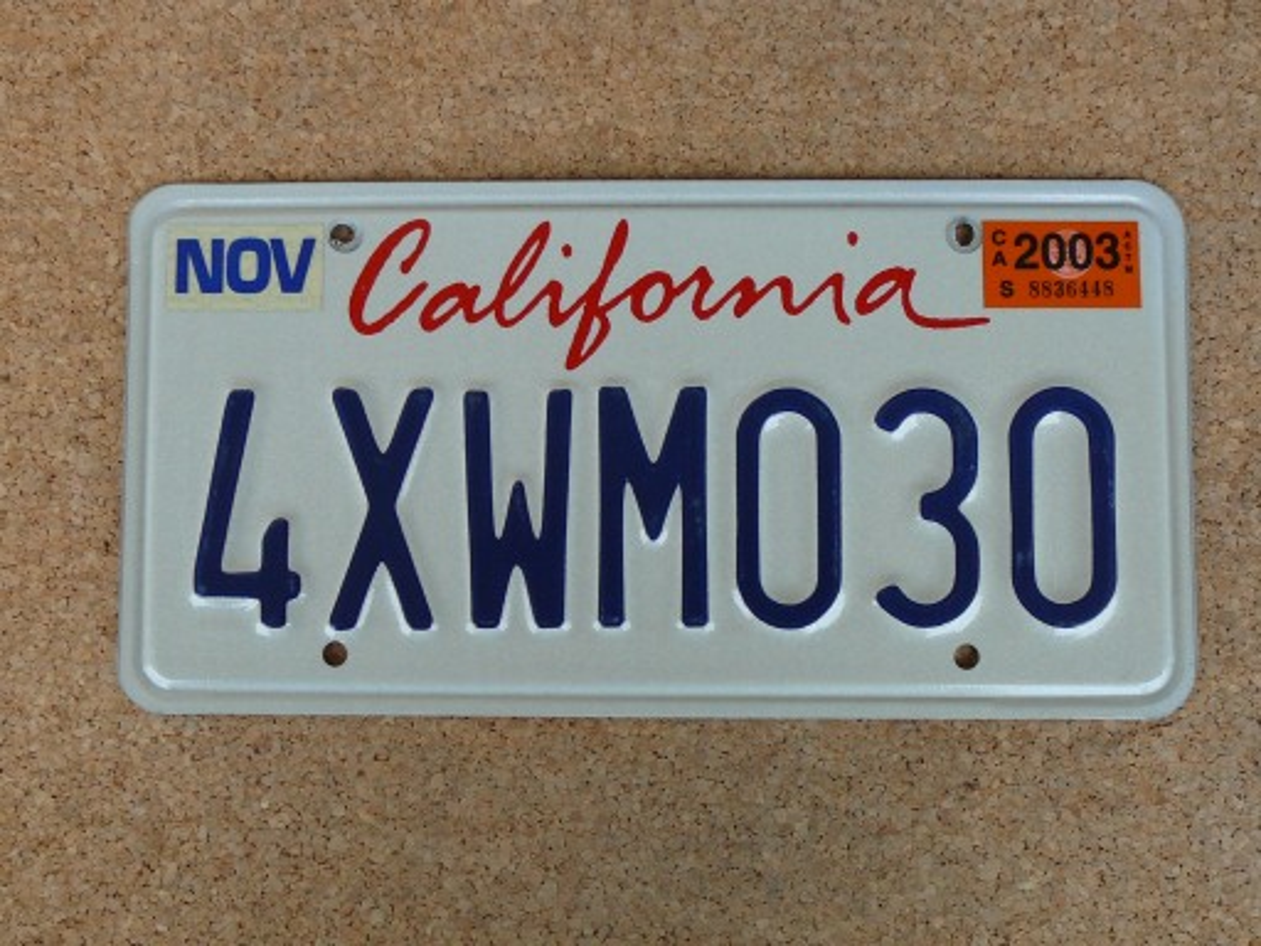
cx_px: 630
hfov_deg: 42.1
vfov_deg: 32.2
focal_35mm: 45
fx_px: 1639
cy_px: 473
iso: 100
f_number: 3.2
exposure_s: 1/60
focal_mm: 6.7
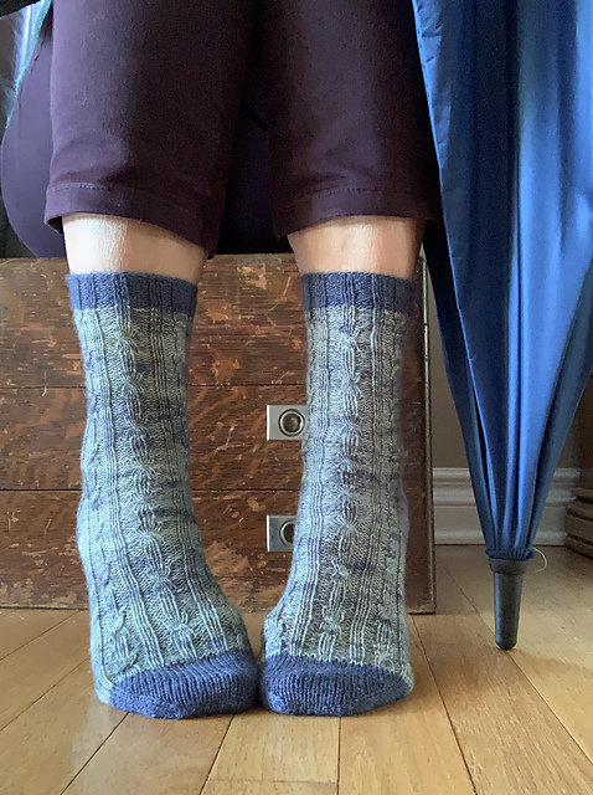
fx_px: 733
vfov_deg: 56.9
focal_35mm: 32
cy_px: 398
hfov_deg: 44.1
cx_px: 296
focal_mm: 2.87
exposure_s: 1/15
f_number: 2.2
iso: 800
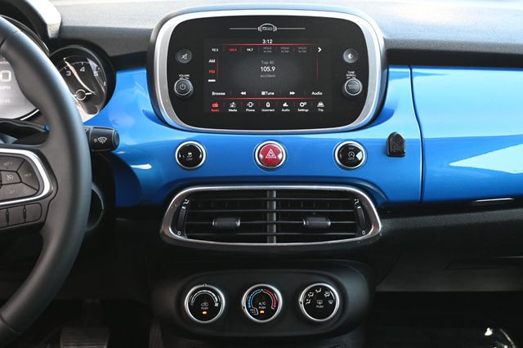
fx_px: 653
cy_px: 174
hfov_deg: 43.6
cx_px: 262
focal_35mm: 45
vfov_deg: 29.8
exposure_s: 1/125
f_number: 4.8
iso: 1000
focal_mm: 30
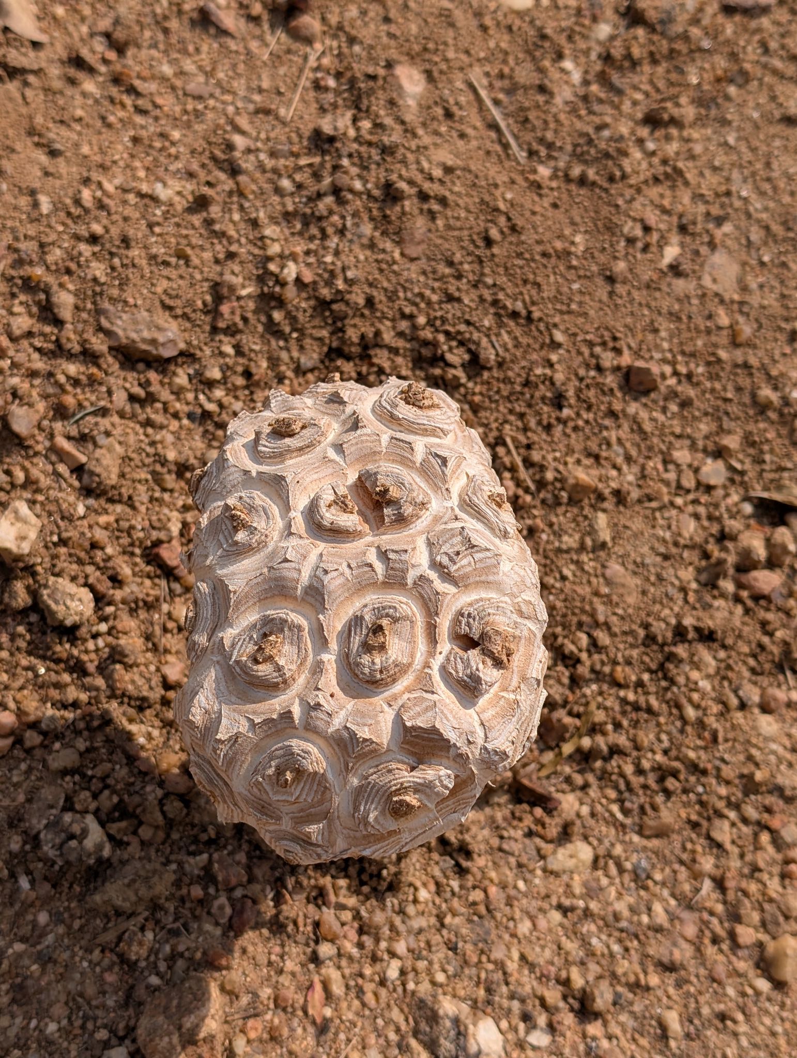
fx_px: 1500
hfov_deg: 29.7
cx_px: 398
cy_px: 529
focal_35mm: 49
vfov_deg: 38.9
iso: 18
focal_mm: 6.9
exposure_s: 1/2370
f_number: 1.68
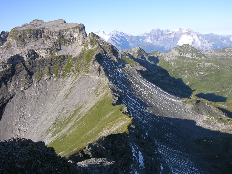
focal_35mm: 35
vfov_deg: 40.7
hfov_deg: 52.6
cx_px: 116
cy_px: 87
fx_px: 235
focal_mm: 8.9
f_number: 5.6
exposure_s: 1/182
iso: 50
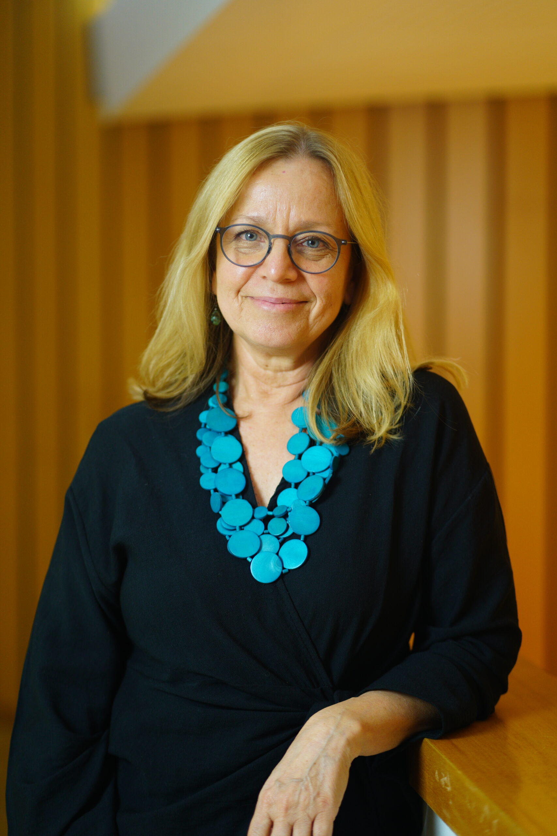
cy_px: 418
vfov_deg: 23.9
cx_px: 278
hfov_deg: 16.1
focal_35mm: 85
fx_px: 1972
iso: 500
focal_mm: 85
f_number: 1.8
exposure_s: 1/100
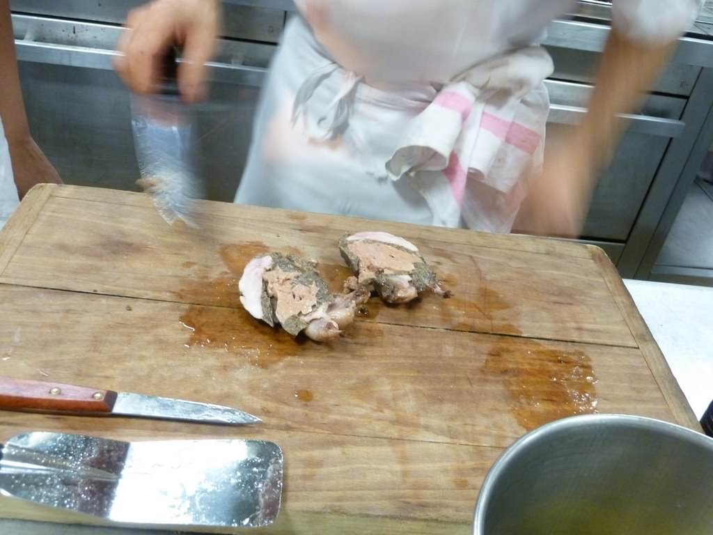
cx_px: 356
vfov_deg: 40.7
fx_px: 721
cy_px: 268
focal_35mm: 35
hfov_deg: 52.6
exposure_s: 1/6
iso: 400
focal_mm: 5.7
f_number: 3.5
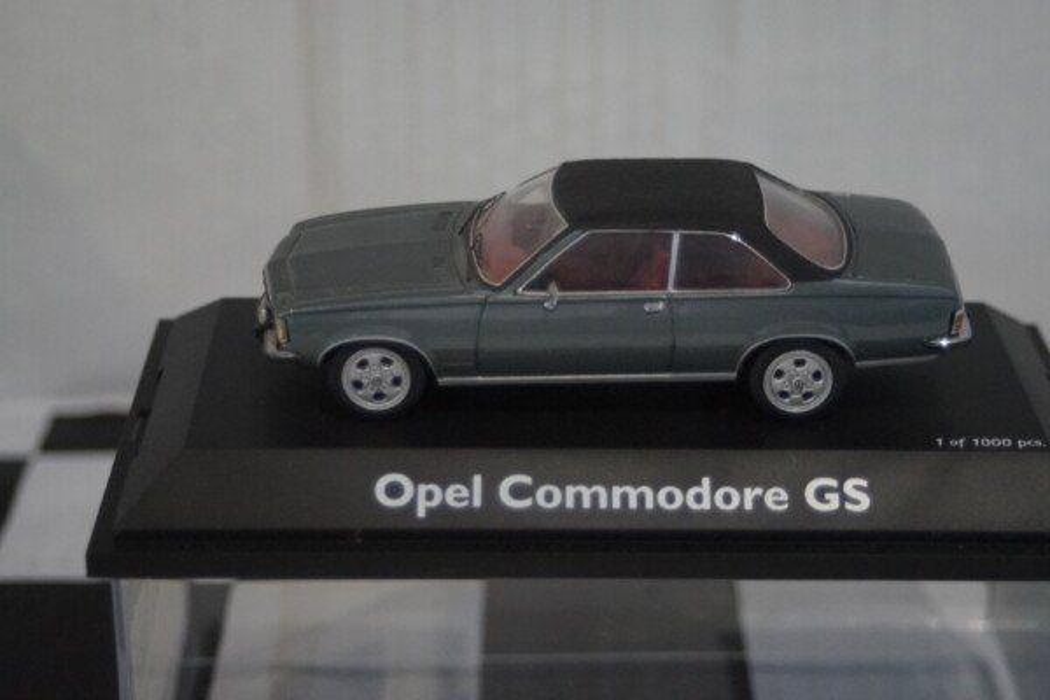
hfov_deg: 24.6
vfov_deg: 16.6
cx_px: 525
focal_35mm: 82
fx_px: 2406
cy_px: 350
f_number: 5
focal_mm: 55
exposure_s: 1/125
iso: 3200
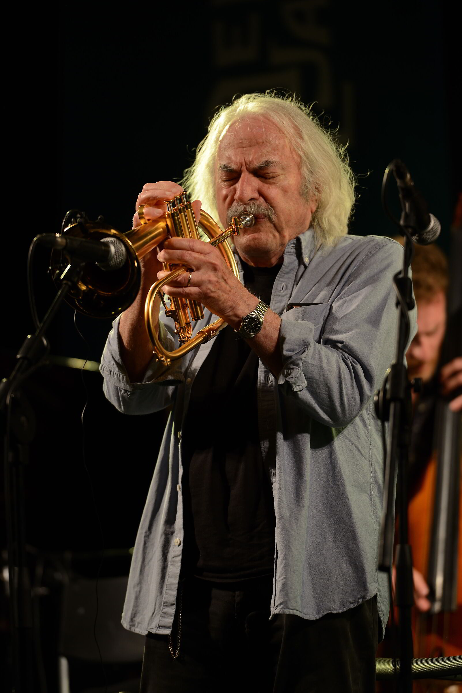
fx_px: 3846
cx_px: 231
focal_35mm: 200
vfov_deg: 10.3
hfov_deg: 6.9
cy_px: 346
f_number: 3.5
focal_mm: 200
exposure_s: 1/125
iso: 450
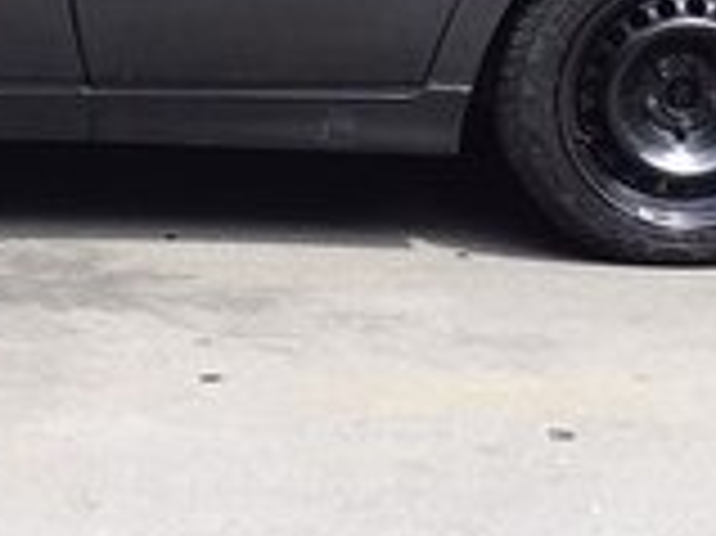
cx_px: -23
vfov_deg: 11.2
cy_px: -173
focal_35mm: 129
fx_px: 2666
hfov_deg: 15.0
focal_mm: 3.3
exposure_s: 1/238
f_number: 2.2
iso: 40
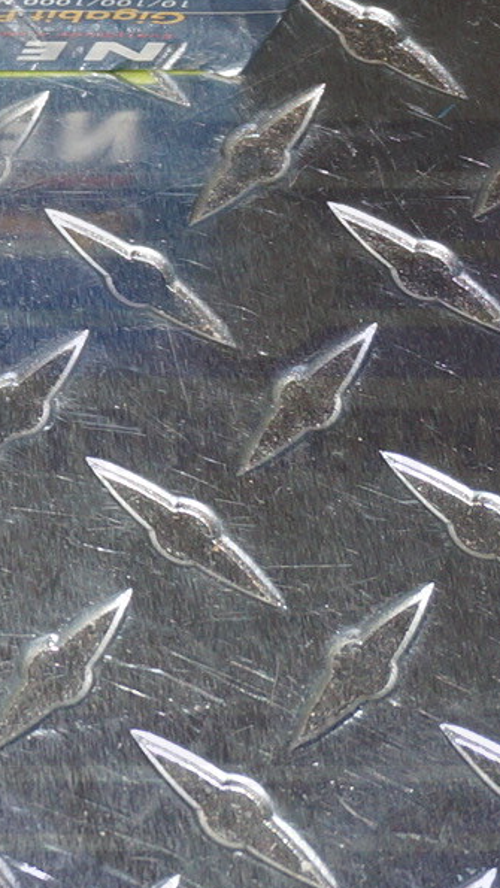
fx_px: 3651
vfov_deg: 13.6
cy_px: -76
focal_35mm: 155
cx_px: -827
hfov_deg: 7.2
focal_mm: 24
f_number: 4.5
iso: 320
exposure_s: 1/60
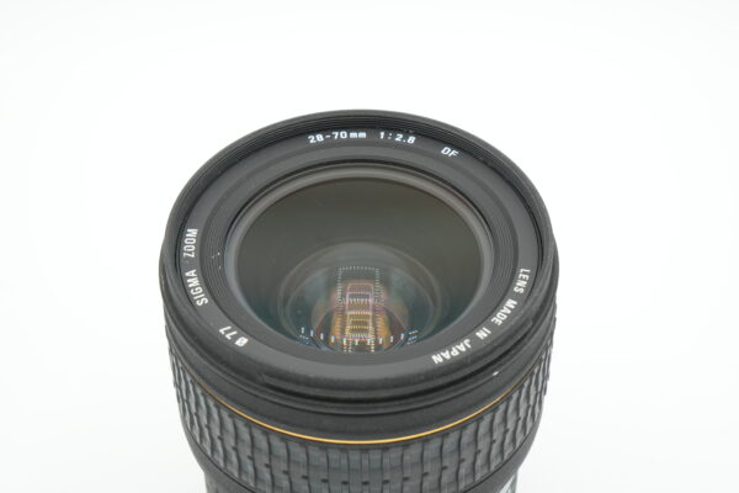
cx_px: 370
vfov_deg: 19.7
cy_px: 246
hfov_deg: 29.2
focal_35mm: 69
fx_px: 1416
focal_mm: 46
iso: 400
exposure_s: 1/80
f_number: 11
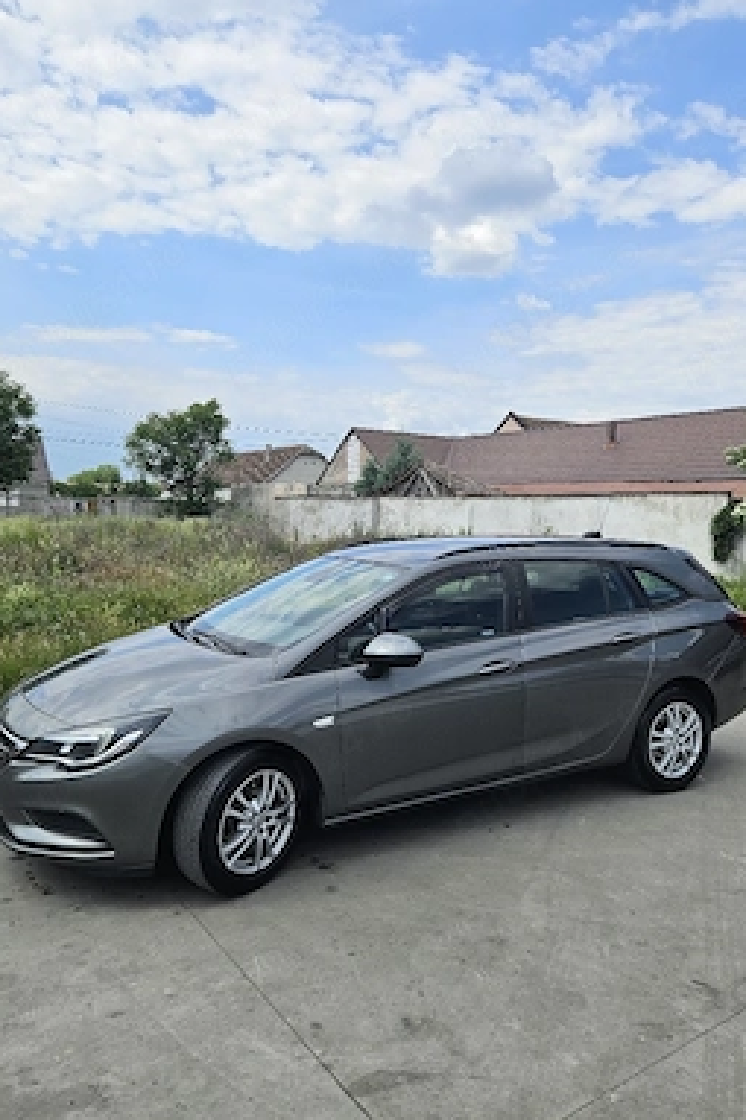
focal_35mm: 25
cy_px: 573
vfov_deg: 71.5
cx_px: 377
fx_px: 778
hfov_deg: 51.2
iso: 25
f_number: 1.8
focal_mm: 5.4
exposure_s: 1/2500
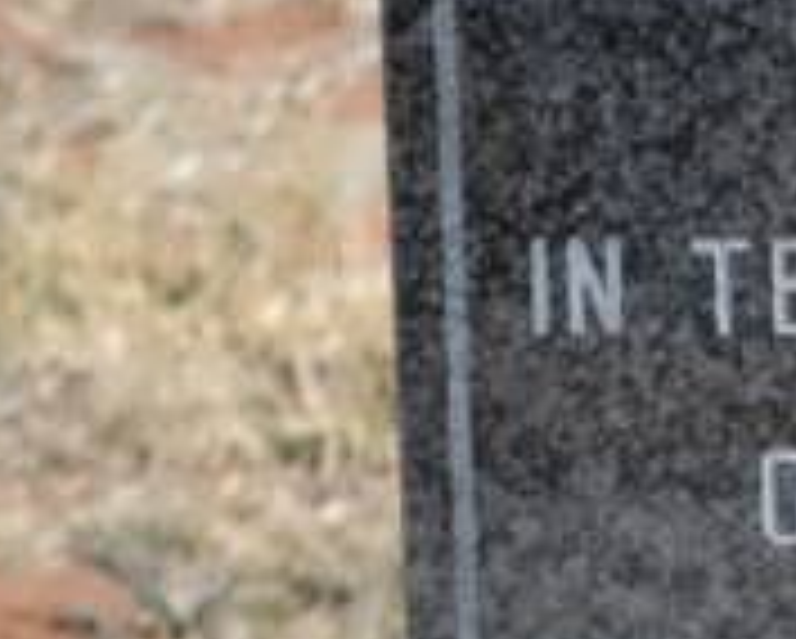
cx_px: 1354
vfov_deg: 3.7
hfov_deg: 4.6
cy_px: 1251
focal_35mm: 420
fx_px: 9905
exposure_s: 1/125
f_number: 5.6
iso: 125
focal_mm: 44
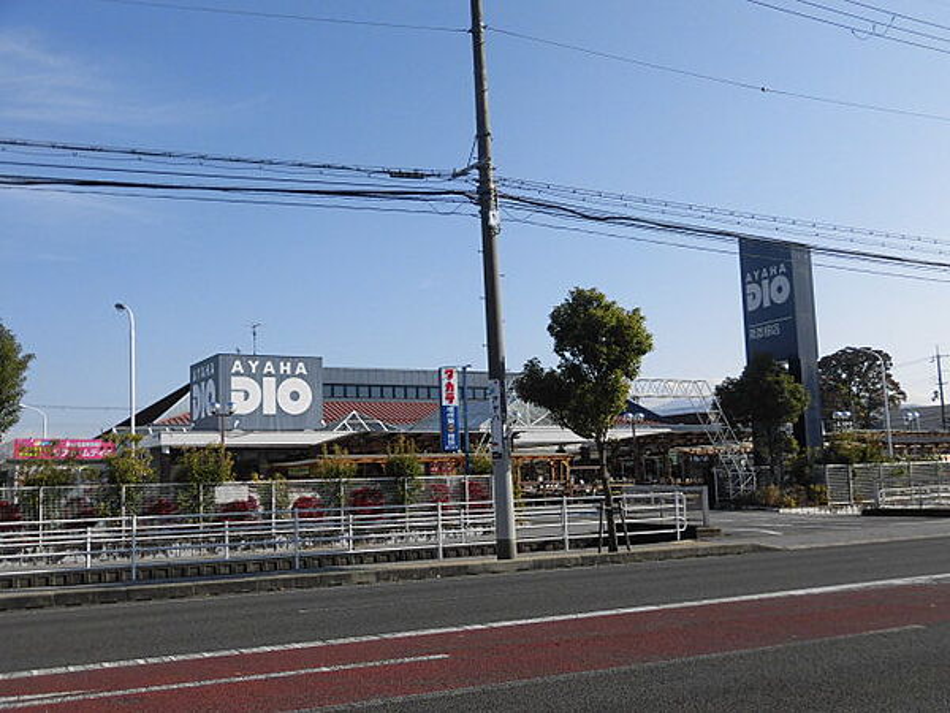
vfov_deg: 37.7
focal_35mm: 38
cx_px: 475
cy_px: 356
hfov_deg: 49.0
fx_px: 1043
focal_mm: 6.77
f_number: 9.3
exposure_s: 1/200
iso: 100
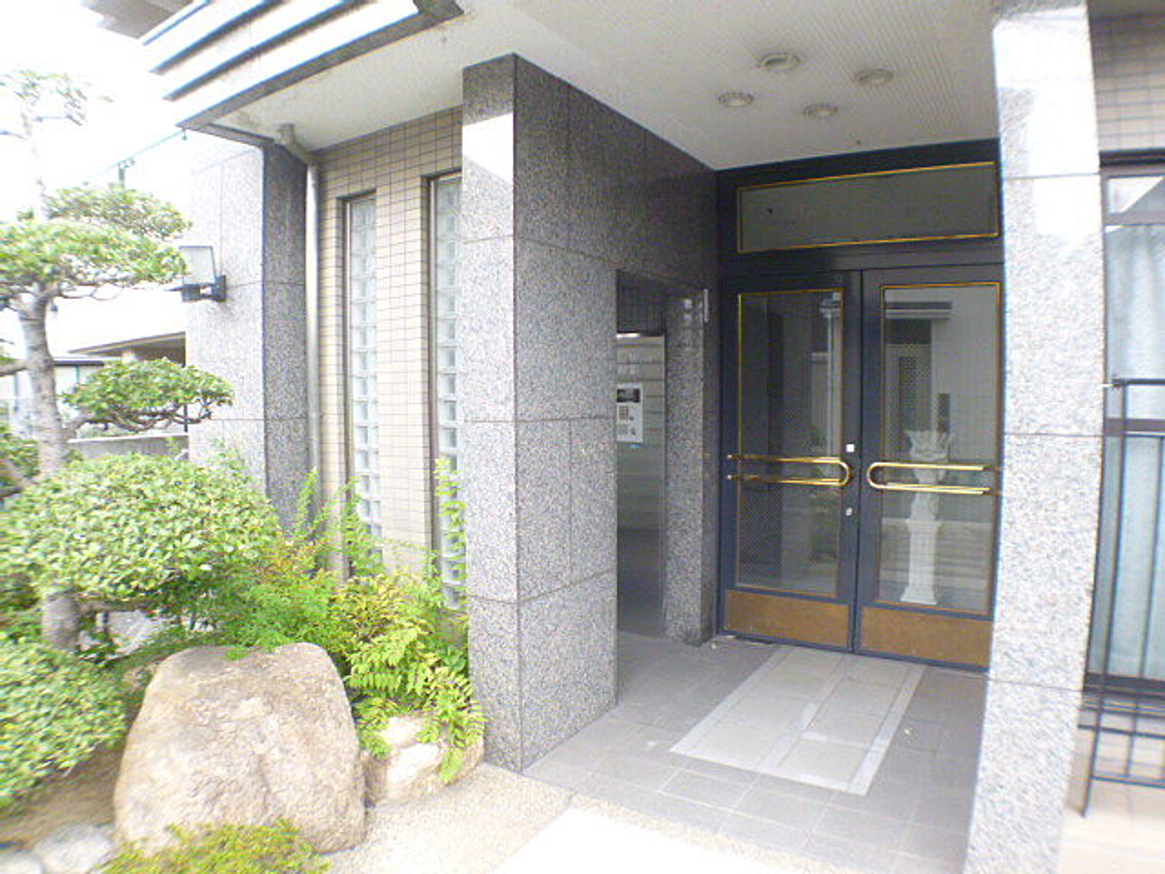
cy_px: 437
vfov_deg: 39.7
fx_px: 1212
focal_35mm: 36
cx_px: 582
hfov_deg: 51.4
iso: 400
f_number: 3.1
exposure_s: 1/60
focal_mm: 6.4
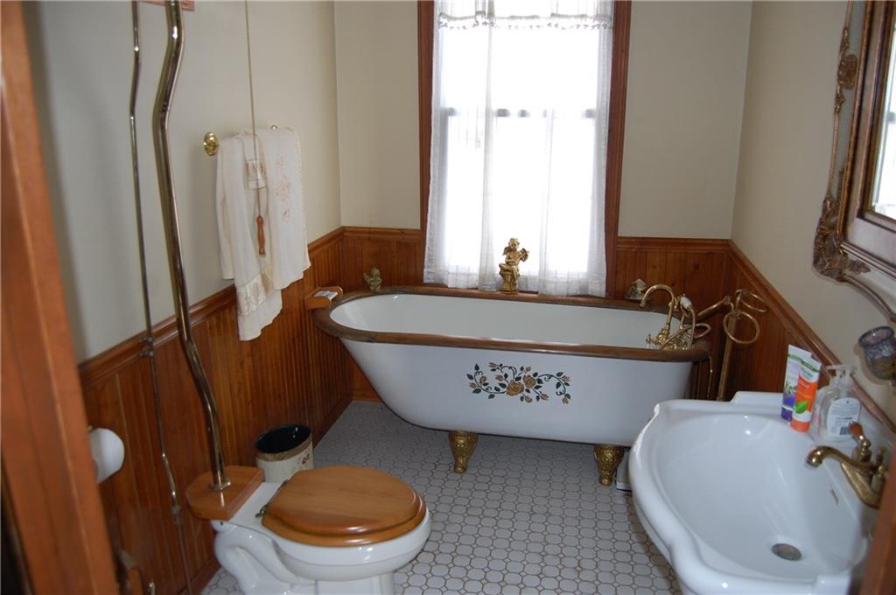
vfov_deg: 47.8
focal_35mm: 27
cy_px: 298
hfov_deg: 67.4
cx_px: 448
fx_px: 671
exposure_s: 1/60
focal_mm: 18
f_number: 3.5
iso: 400
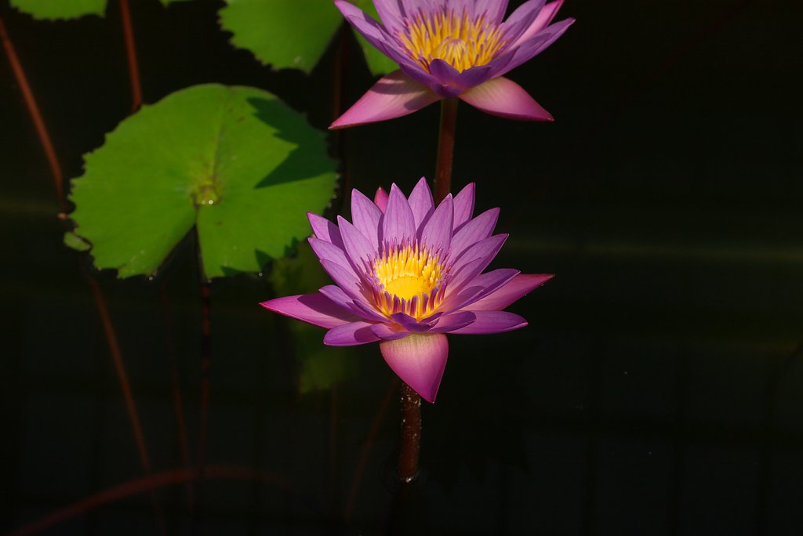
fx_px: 1506
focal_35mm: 68
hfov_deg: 29.8
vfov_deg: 20.2
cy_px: 268
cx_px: 402
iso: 200
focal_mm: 45
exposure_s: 1/180
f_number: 6.7
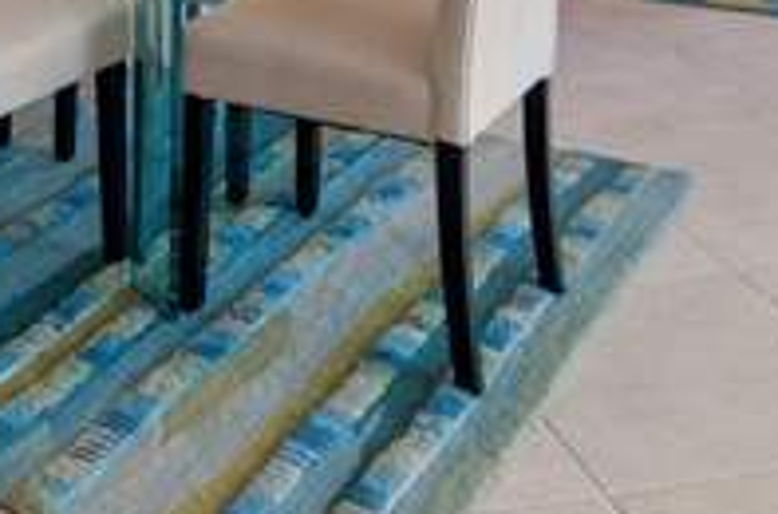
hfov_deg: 28.9
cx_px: 75
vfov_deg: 17.1
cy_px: -372
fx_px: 1444
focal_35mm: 67
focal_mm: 11
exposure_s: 1/2.5
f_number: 5.6
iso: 200
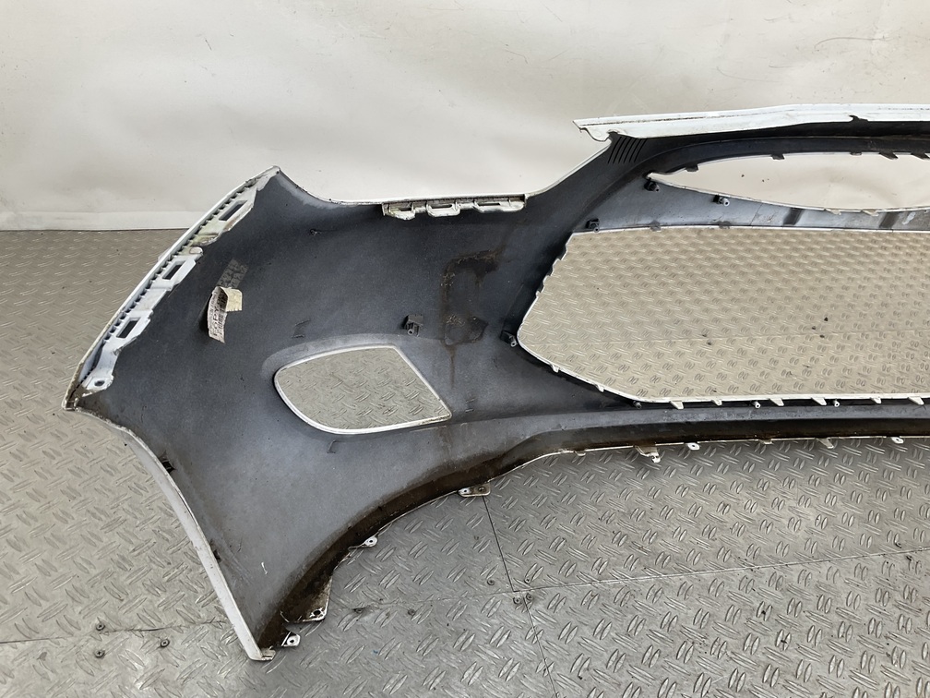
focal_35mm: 29
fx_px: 779
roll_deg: -8.5
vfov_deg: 48.2
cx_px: 465
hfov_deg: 61.7
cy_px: 349
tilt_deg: -30.3
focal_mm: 3
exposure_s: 1/120
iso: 16
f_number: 1.8
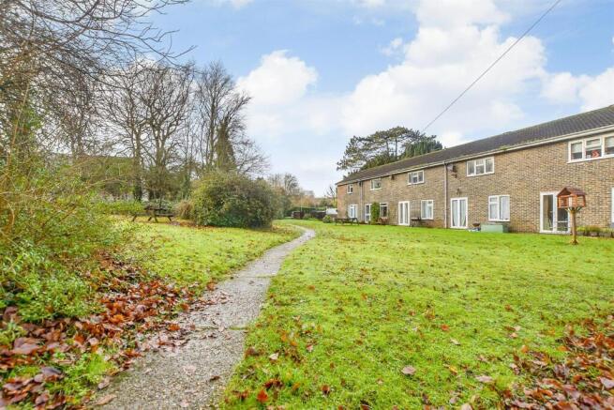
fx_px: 256
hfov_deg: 100.4
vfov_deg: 77.4
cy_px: 205
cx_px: 307
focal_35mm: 15
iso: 160
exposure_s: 1/100
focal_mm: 10
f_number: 8
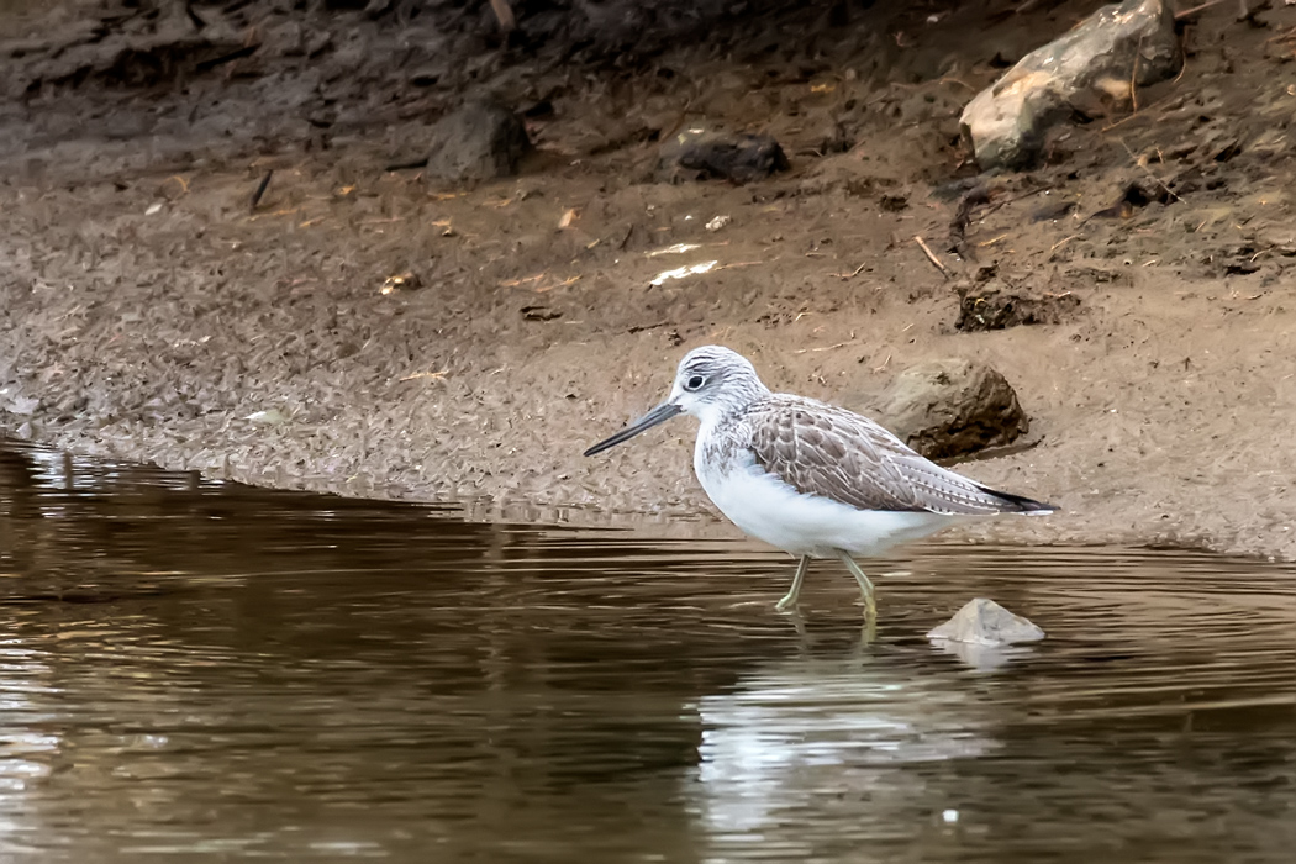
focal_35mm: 630
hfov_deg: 3.3
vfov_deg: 2.2
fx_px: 22678
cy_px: 432
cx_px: 648
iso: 1000
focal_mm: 420
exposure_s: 1/640
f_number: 7.1
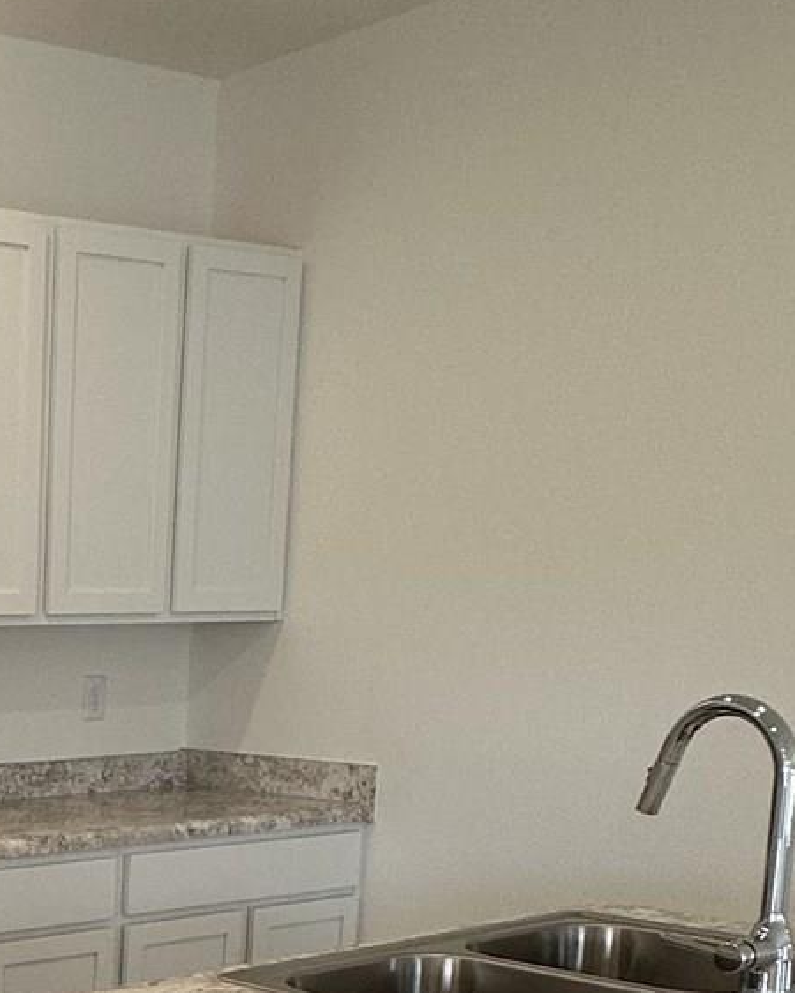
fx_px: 1646
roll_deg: +0.1
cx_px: -306
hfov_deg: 23.2
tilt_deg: -11.6
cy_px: 963
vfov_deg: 31.4
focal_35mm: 56
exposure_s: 1/120
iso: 80
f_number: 2.2
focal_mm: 2.22
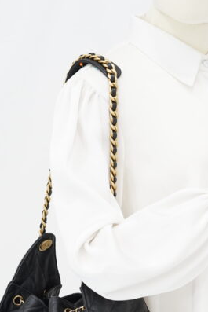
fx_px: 1117
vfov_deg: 15.6
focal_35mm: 129
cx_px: 140
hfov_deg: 10.6
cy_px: 306
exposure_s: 1/6
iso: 640
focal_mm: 50
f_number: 6.3
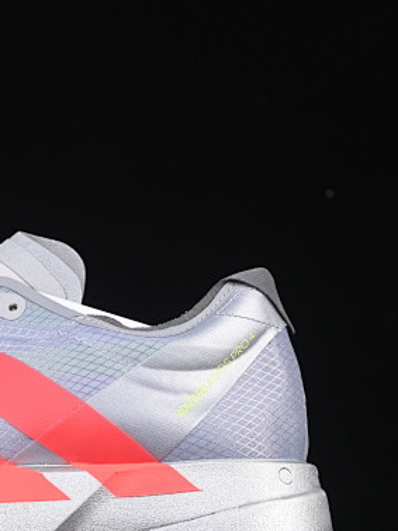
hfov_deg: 9.6
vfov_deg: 12.9
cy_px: 354
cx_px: -28
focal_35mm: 153
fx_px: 2344
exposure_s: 1/80
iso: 160
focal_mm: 50
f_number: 7.1
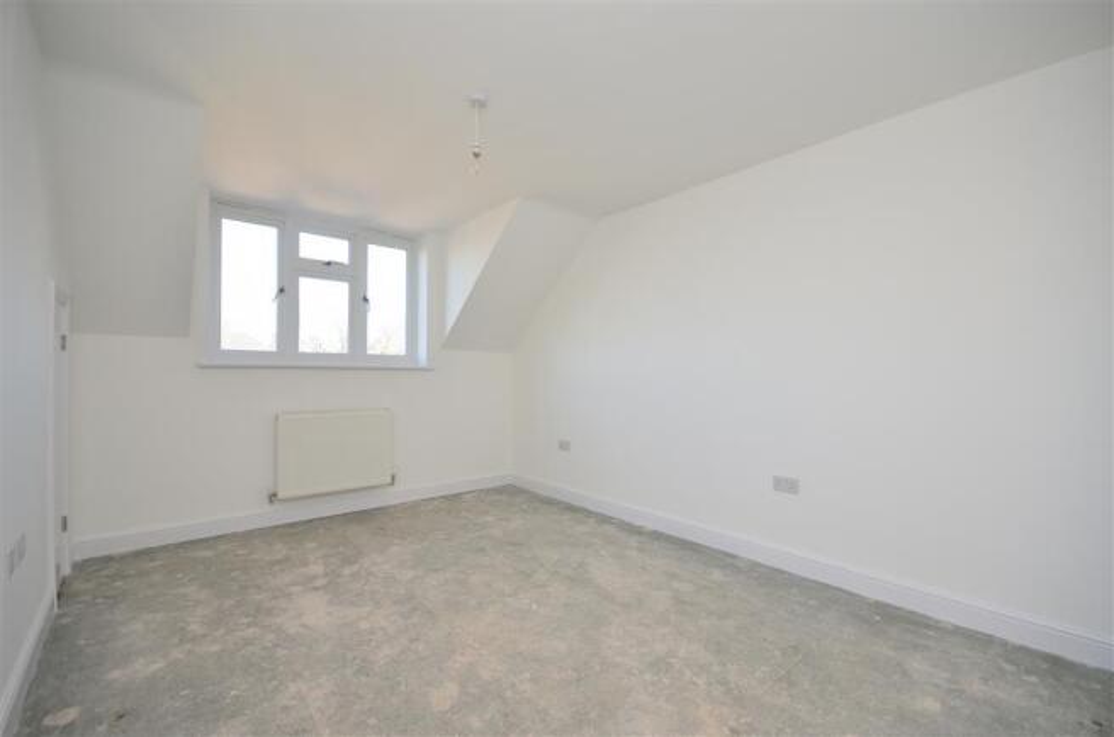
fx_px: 463
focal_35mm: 15
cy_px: 368
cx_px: 557
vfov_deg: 77.0
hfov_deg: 100.5
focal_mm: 10
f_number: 7.1
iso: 640
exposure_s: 1/200
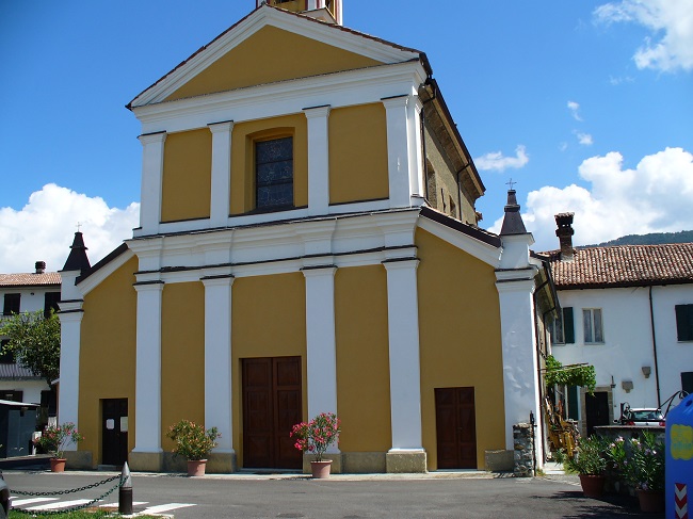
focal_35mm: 37
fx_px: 740
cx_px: 346
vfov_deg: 38.6
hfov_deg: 50.2
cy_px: 260
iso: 64
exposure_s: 1/250
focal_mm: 6.1
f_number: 5.6
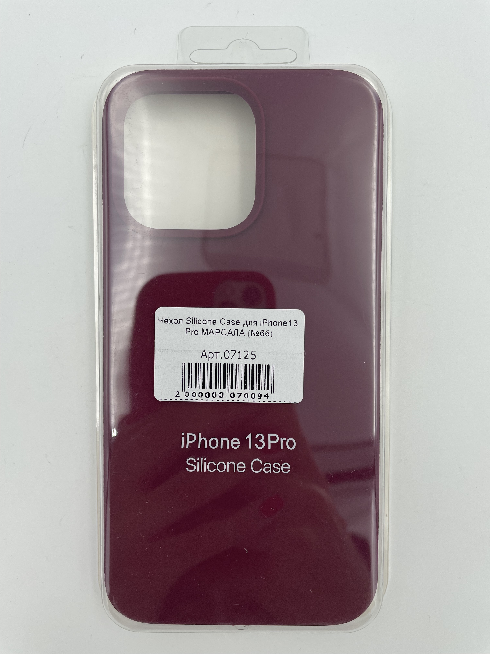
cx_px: 245
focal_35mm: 26
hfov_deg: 53.1
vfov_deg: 67.3
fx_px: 491
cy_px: 327
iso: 32
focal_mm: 4.2
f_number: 1.6
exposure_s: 1/1335
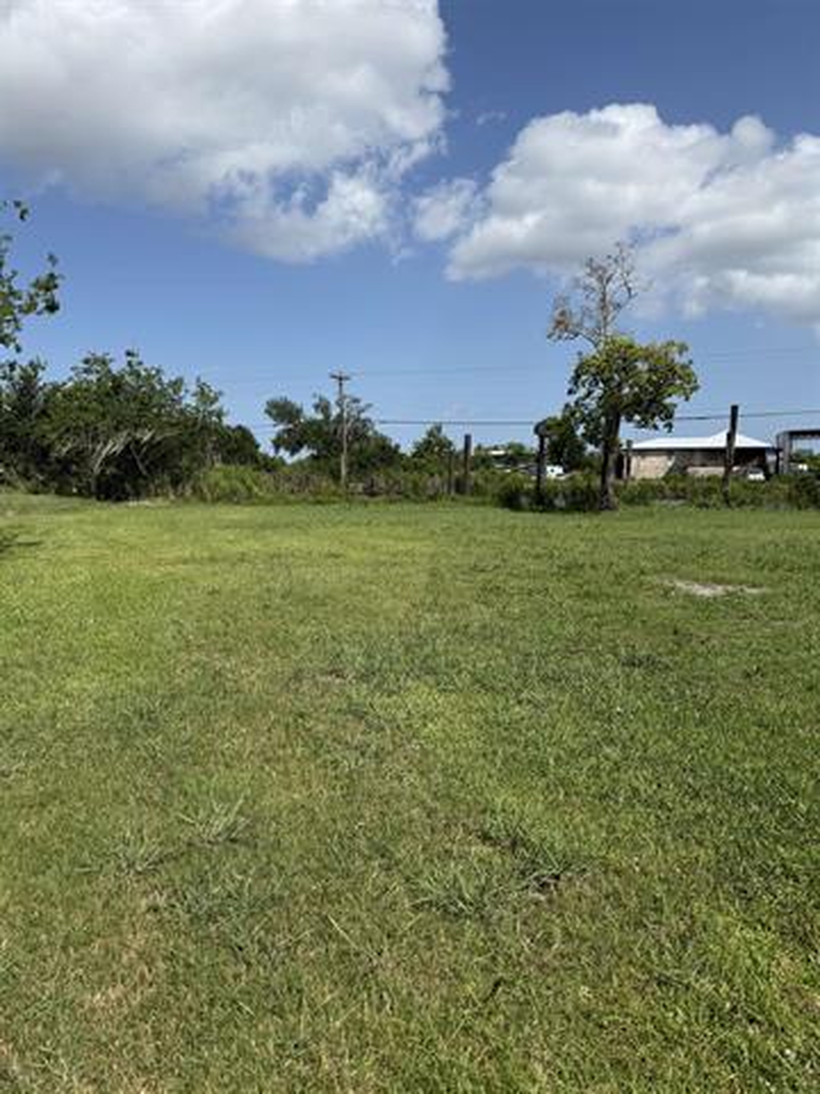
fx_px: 758
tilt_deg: -5.9
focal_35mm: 24
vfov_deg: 71.6
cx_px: 410
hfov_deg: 56.8
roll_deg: -1.1
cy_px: 547
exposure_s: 1/6711
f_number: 1.78
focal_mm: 6.76
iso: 80
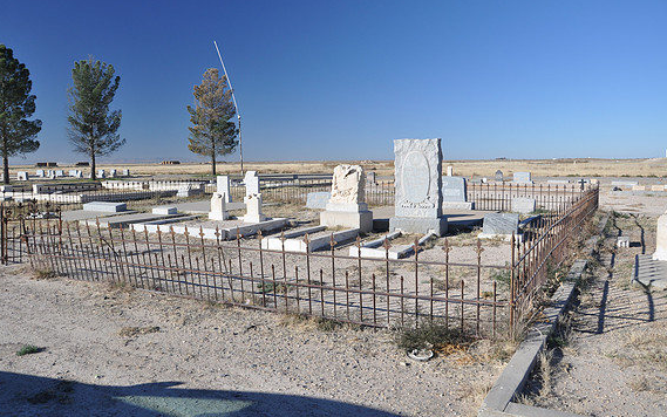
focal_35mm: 28
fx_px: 509
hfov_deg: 66.5
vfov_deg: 44.5
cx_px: 332
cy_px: 195
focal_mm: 18
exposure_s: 1/200
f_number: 7.1
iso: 200
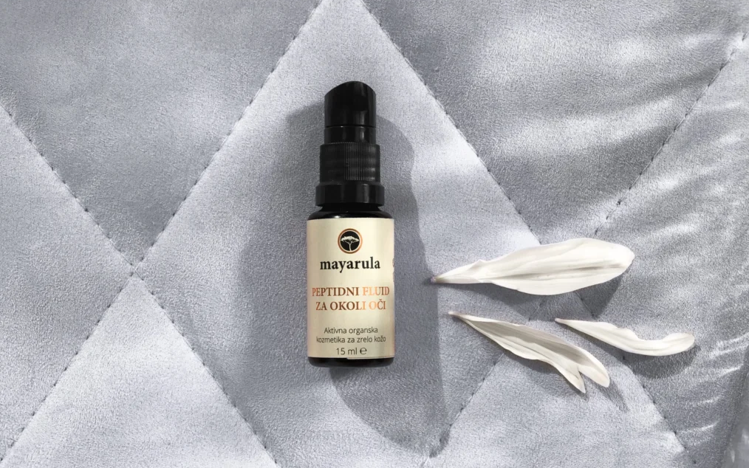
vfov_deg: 21.3
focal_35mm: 61
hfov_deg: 33.5
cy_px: 244
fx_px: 1245
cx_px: 372
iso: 20
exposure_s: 1/997
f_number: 2.8
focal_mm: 6.6
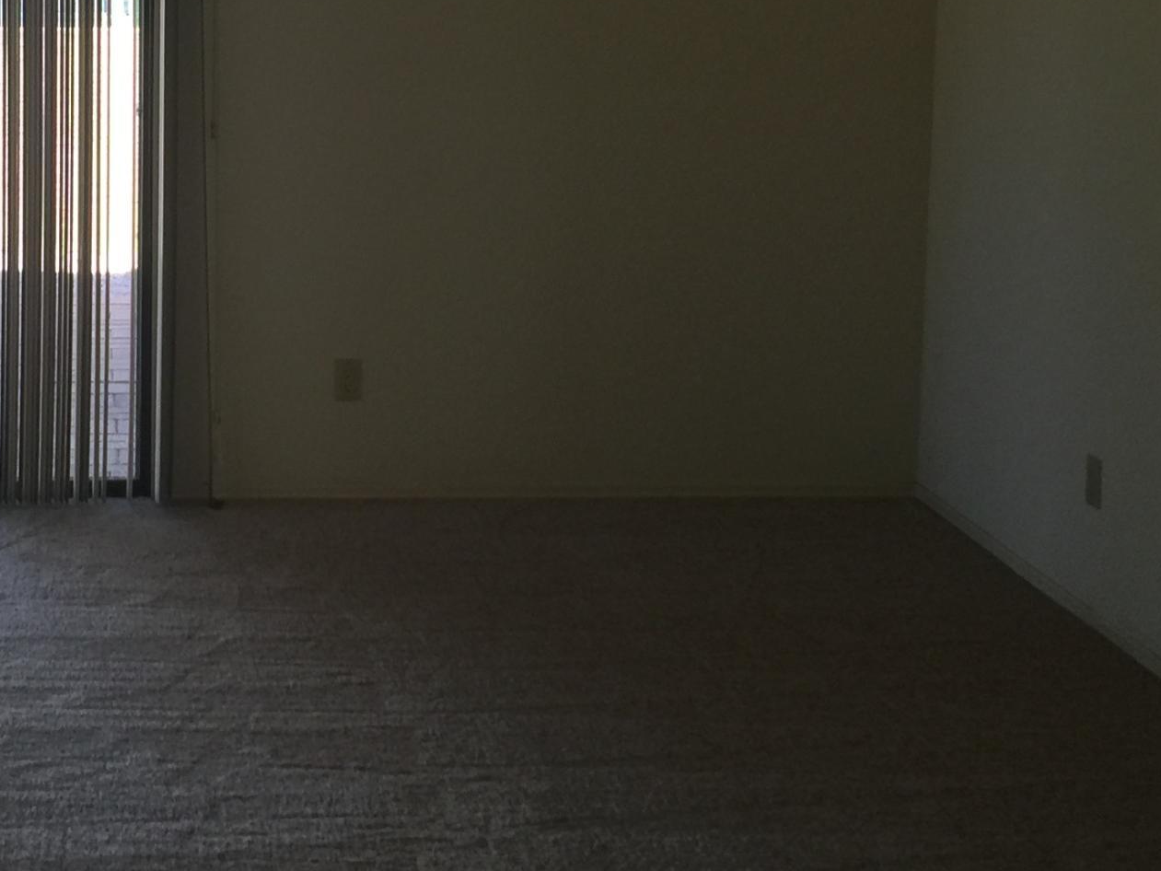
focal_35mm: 69
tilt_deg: -7.3
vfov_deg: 21.0
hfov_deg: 27.5
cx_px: 217
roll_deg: +0.9
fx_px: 2314
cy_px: 139
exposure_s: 1/60
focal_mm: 4.15
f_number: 2.2
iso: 40
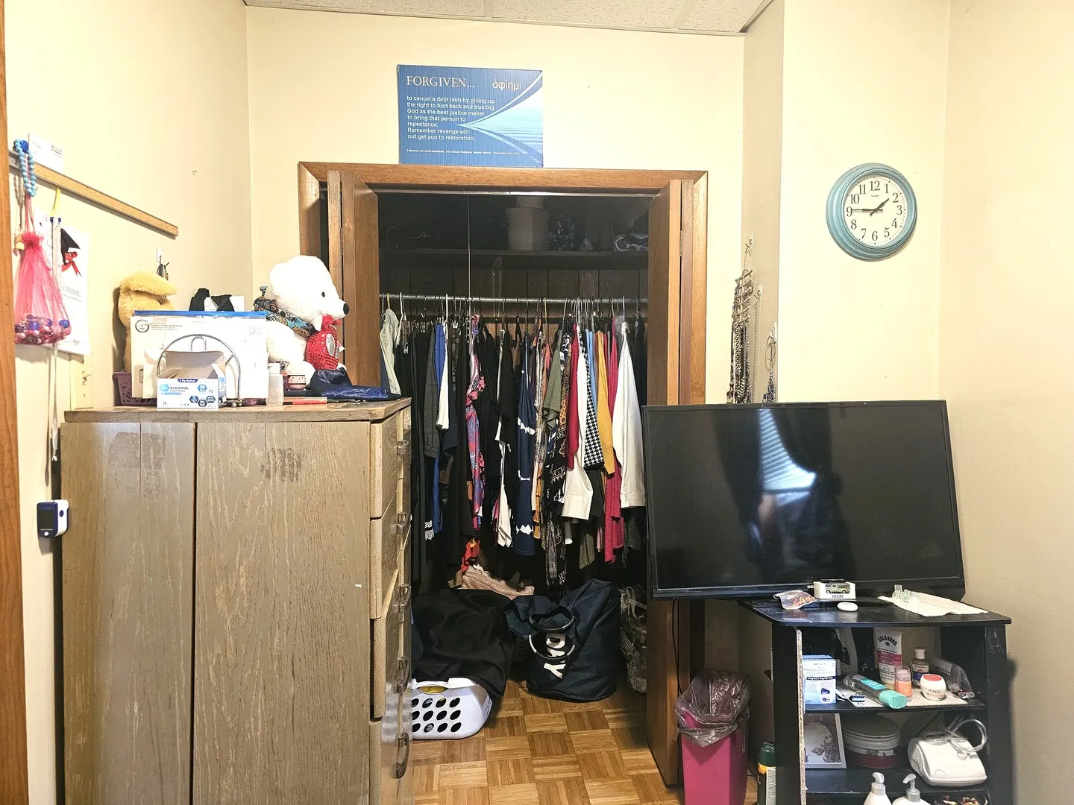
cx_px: 537
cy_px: 402
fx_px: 714
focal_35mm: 23
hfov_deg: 73.9
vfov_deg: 58.9
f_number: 1.7
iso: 640
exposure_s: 1/40
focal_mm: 6.3
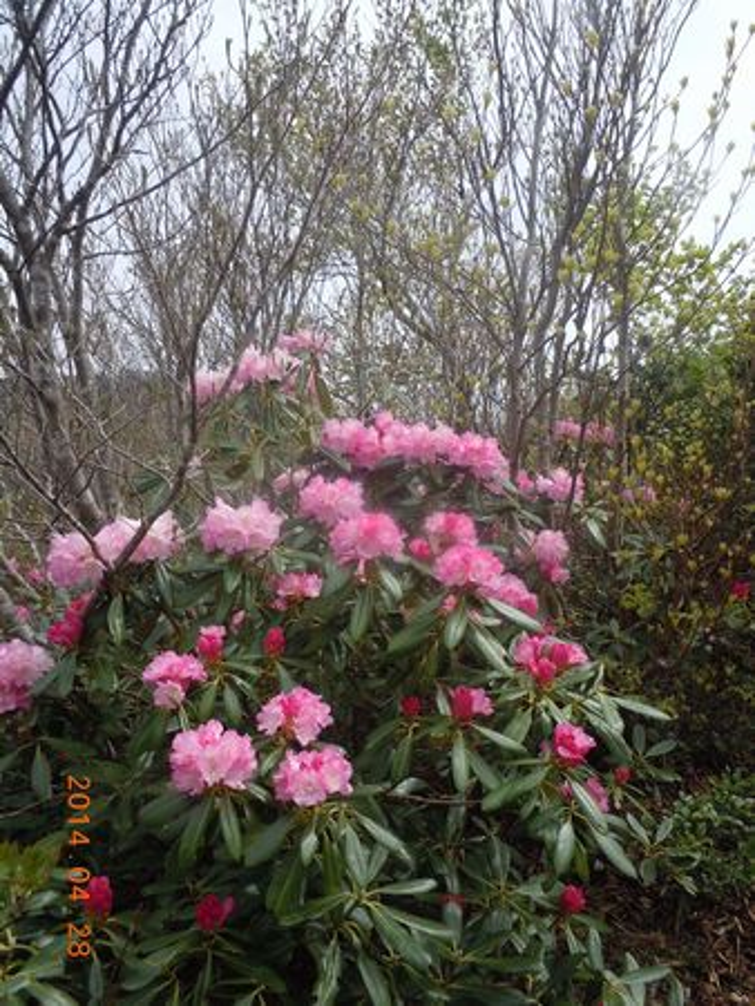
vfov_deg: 63.4
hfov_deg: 49.8
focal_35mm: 28
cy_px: 503
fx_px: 813
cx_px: 378
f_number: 3.7
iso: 100
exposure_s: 1/640
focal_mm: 5
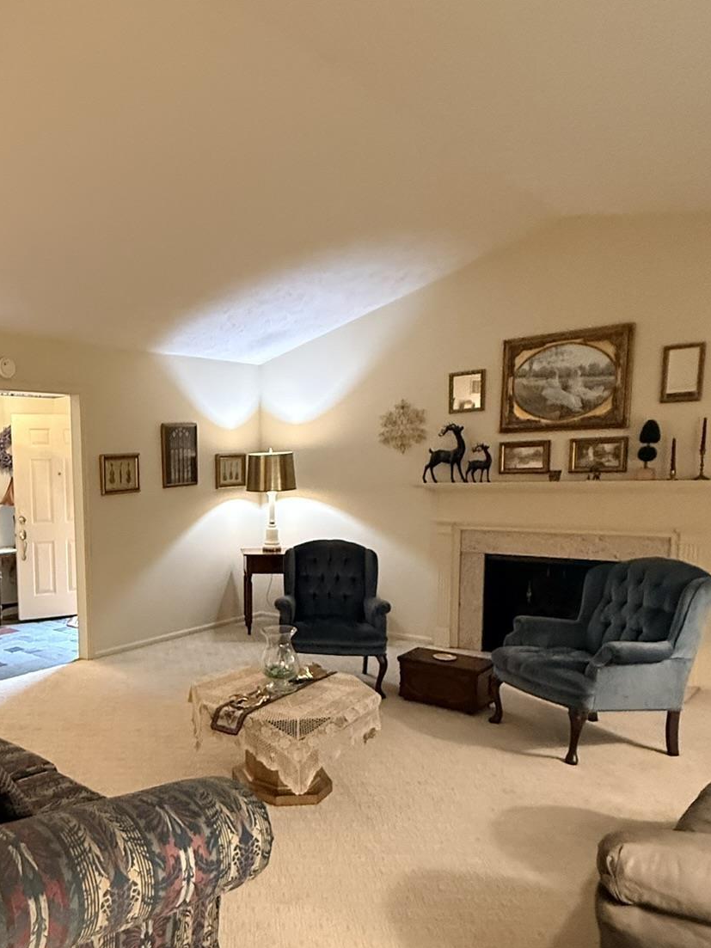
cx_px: 79
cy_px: 558
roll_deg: +0.4
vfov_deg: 66.8
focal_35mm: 26
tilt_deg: -6.9
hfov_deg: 47.9
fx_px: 712
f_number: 2.2
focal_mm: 2.22
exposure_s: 1/60
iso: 800
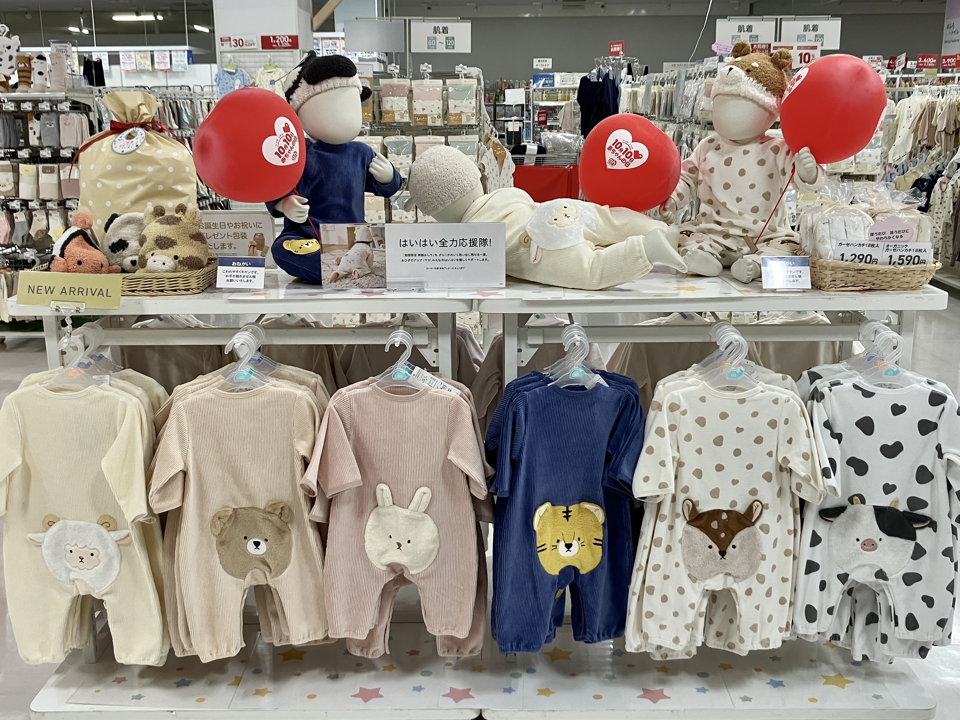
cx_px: 480
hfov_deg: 63.4
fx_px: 776
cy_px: 360
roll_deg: -0.5
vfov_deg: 49.7
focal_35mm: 28
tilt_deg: -12.1
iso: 40
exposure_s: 1/50
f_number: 1.8
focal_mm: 3.99
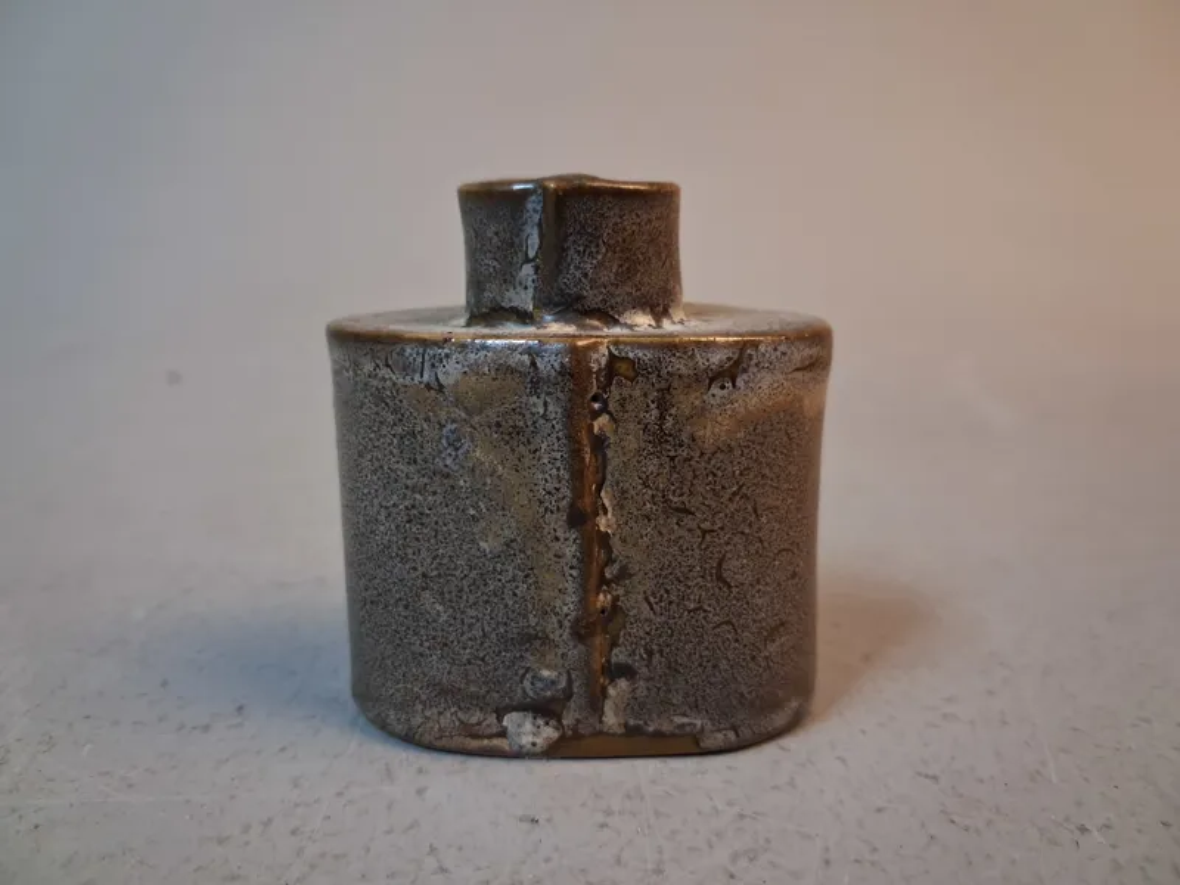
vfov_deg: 51.4
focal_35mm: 27
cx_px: 590
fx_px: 920
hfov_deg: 65.3
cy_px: 442
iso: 400
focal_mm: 4
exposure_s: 1/50
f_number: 1.8
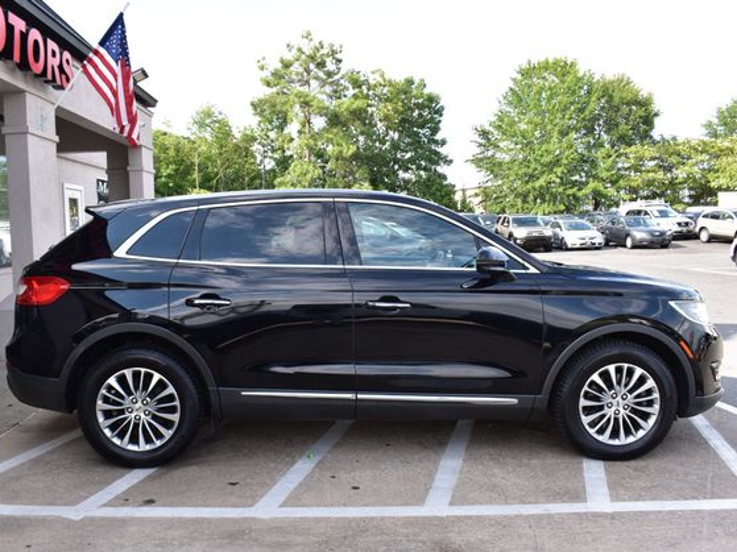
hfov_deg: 55.2
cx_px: 318
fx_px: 702
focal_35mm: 33
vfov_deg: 42.9
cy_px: 278
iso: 400
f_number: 10
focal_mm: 20
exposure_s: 1/200
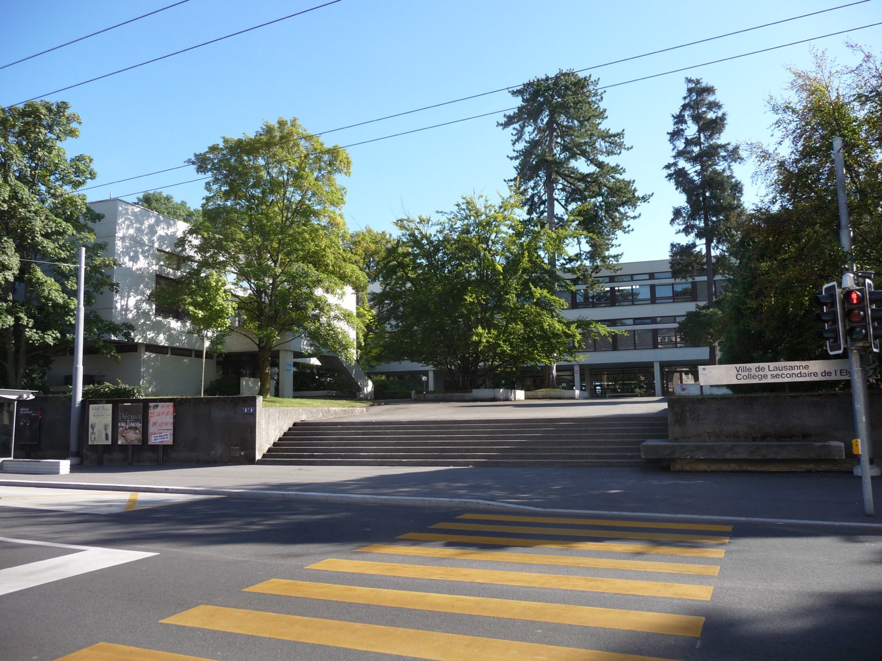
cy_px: 330
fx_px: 713
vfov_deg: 49.7
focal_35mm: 28
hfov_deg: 63.4
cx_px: 441
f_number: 3.3
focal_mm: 4.7
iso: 100
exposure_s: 1/400
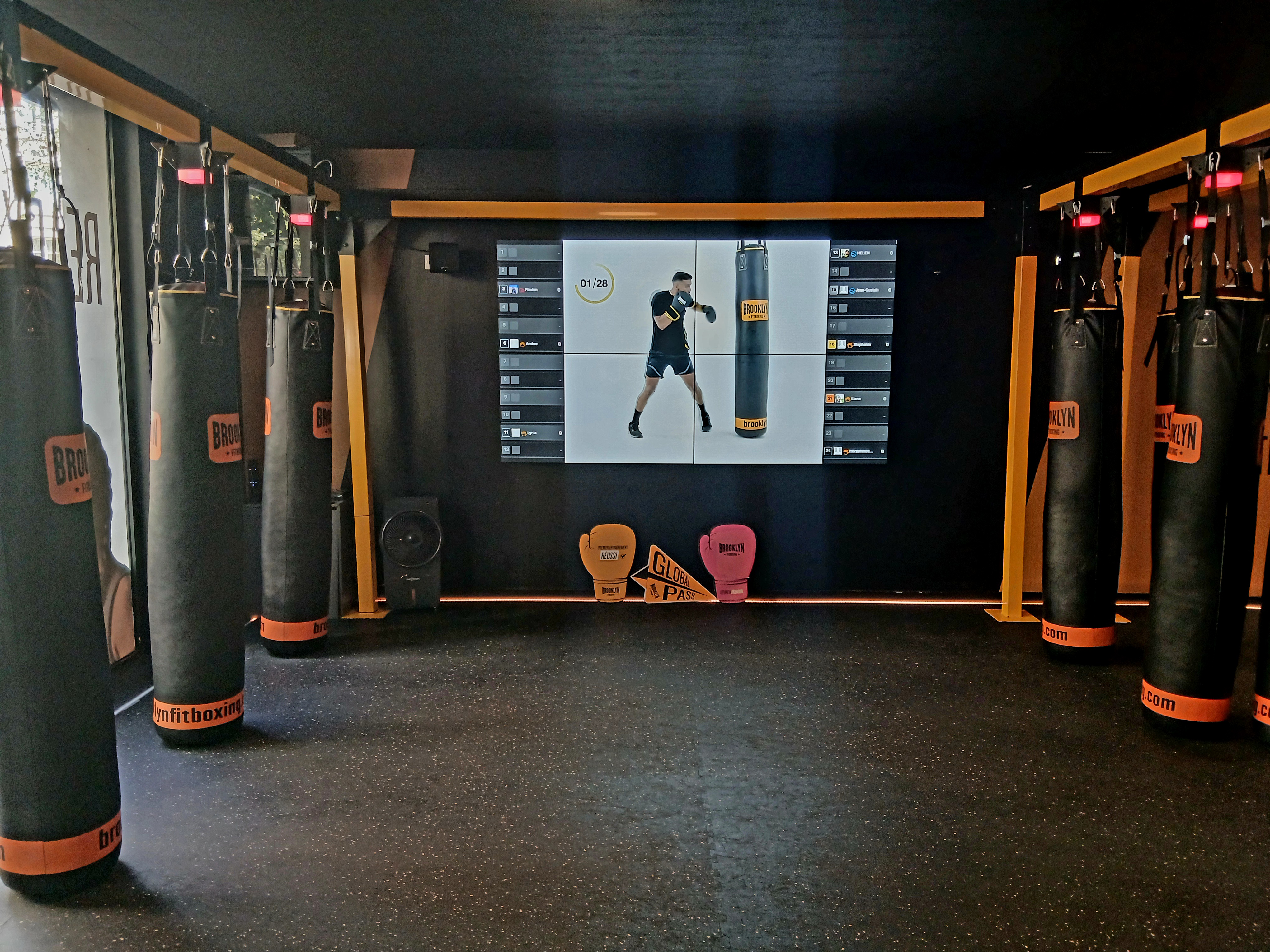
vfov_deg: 53.1
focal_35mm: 26
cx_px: 635
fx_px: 954
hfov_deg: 67.3
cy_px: 476
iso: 200
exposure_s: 1/50.3
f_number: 1.8
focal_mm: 3.98
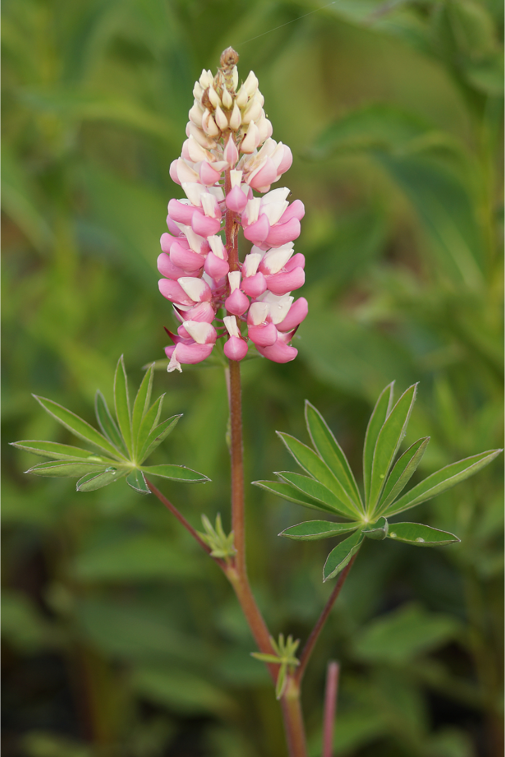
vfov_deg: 13.7
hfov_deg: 9.1
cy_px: 378
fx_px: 3156
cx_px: 252
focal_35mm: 150
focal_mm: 100
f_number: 2.8
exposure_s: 1/320
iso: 100
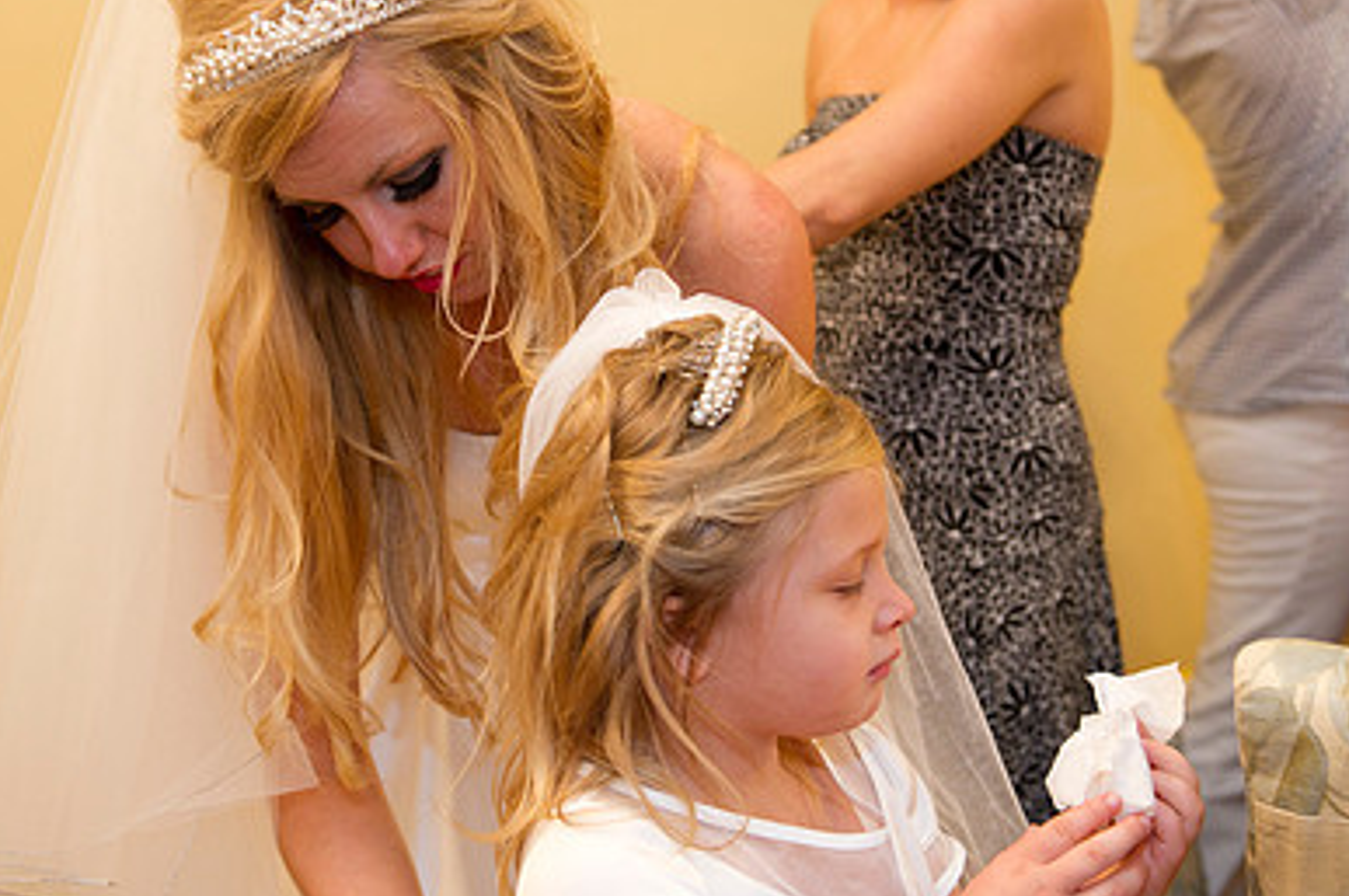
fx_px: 2133
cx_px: 645
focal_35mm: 57
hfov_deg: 35.1
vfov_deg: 23.6
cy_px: 324
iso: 1250
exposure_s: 1/60
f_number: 3.5
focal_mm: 38
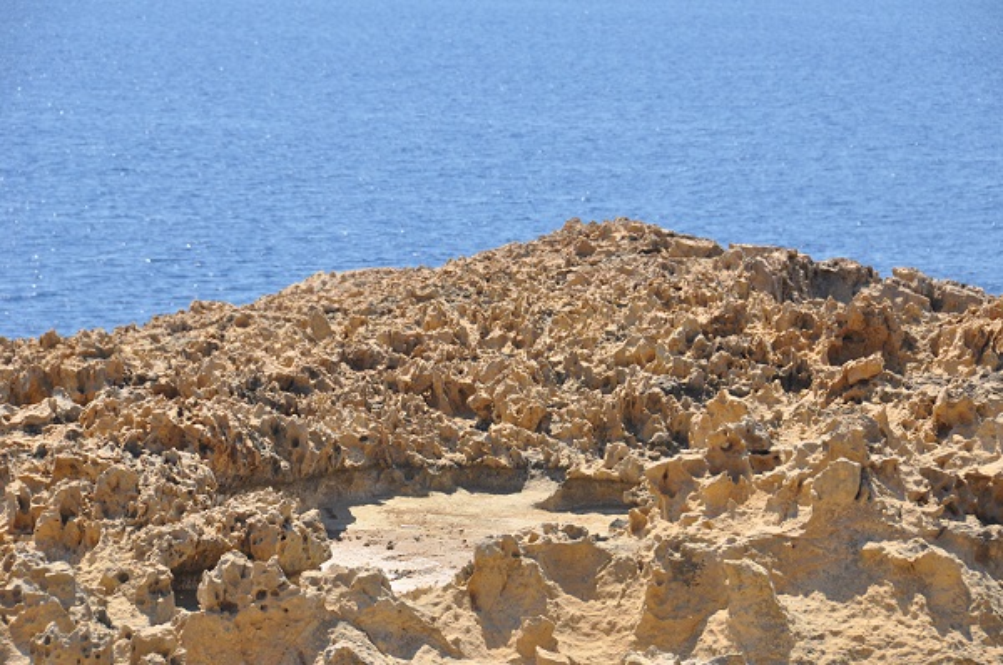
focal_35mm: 195
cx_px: 502
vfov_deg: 7.0
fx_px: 5424
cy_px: 332
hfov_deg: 10.6
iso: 200
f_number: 10
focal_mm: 130
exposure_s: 1/400
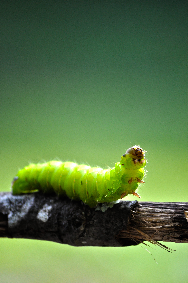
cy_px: 142
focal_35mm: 300
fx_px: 2356
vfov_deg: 6.9
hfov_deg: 4.6
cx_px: 94
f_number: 5.6
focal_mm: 200
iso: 800
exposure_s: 1/500
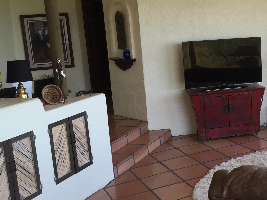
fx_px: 393
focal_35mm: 51
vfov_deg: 28.5
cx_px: 223
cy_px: 87
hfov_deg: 35.9
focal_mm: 4.15
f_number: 2.2
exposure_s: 1/120
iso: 50
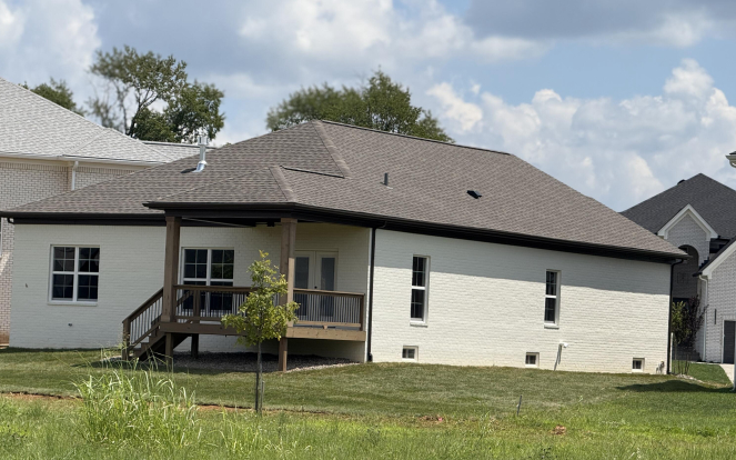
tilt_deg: +1.7
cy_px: 273
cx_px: 367
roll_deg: -2.5
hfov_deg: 16.3
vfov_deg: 10.2
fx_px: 2567
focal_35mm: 128
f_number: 2.8
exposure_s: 1/2212
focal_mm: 15.66
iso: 64
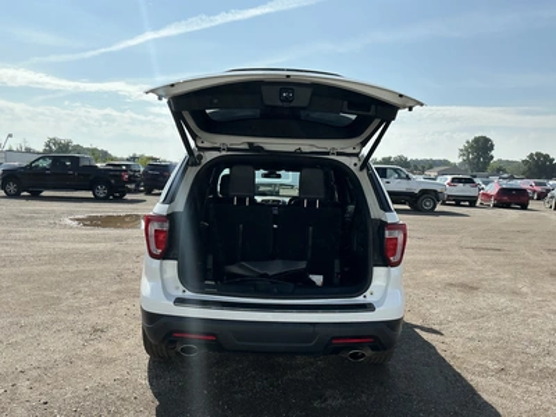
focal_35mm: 28
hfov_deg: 63.4
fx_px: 450
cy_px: 208
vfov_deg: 49.7
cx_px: 278
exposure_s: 1/2667
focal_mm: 3
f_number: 1.8
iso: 25
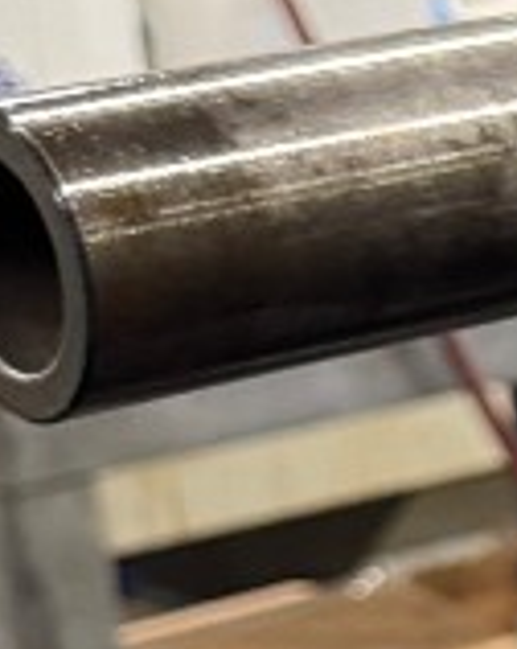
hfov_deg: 6.5
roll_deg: +1.4
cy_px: 542
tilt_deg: -16.4
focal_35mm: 198
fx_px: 3794
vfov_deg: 9.7
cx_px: 1974
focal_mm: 6.76
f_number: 1.78
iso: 250
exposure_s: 1/60
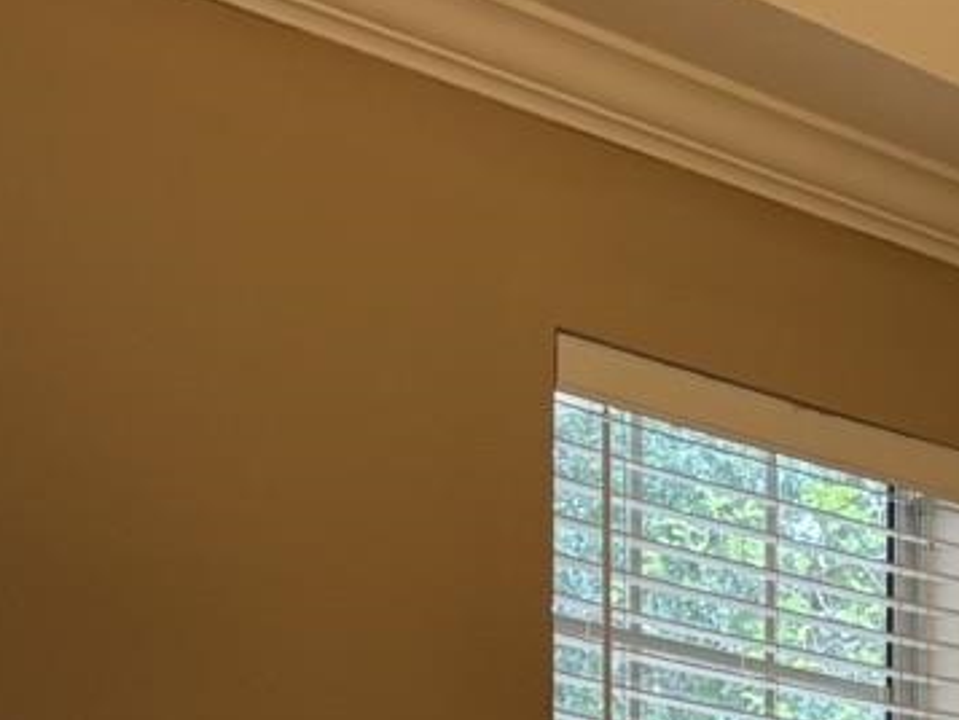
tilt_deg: -3.2
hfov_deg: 13.1
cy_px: 1488
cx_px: 927
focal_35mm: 149
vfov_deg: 9.3
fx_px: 4129
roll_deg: +0.4
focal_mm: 5.96
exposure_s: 1/120
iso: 125
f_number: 1.6
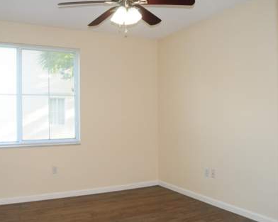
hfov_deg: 56.7
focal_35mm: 31
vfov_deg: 47.1
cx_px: 110
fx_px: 255
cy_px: 110
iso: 1250
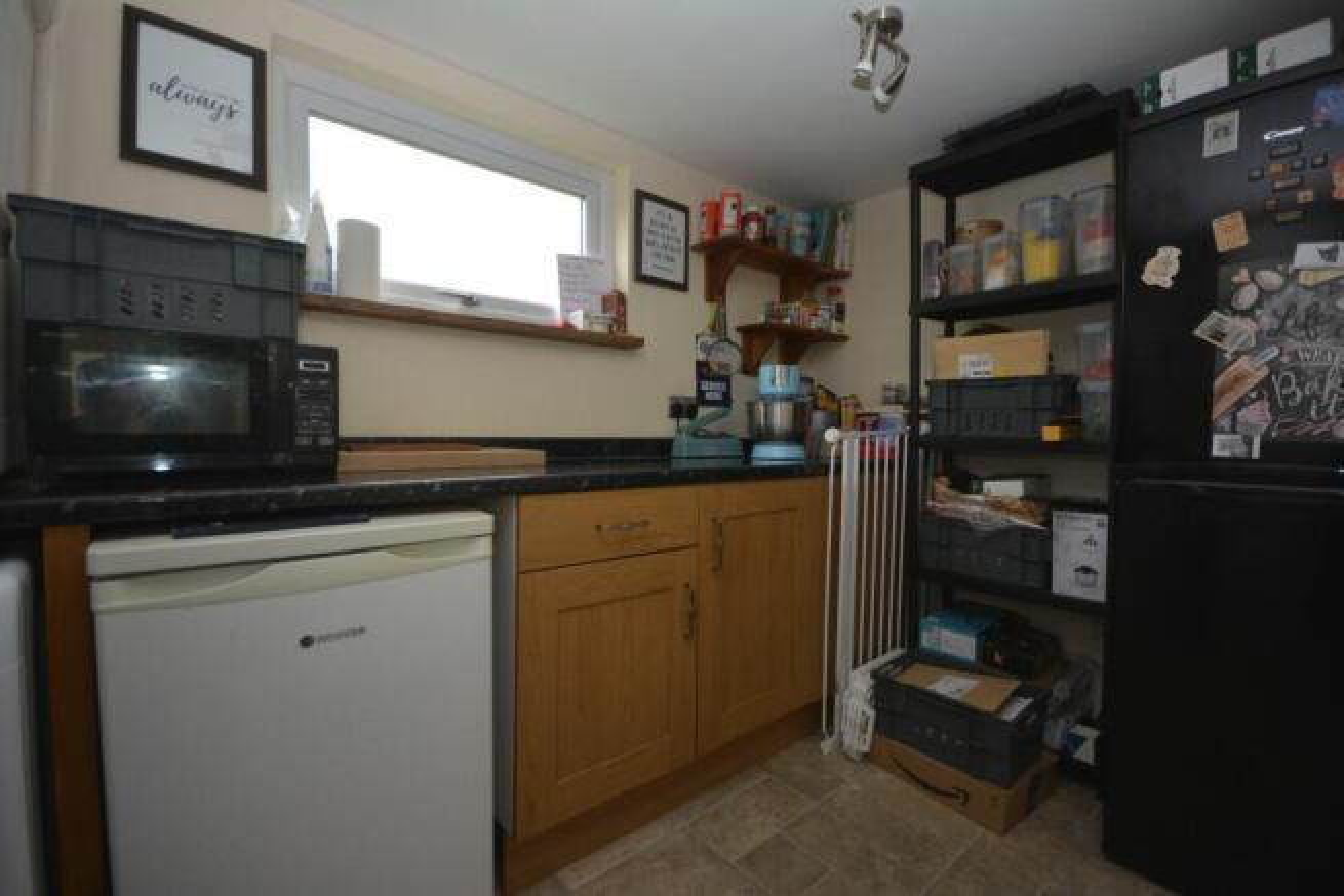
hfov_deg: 100.4
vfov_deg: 77.4
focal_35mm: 15
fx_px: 560
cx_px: 672
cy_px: 448
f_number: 4
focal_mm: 10
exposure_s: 1/60
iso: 400
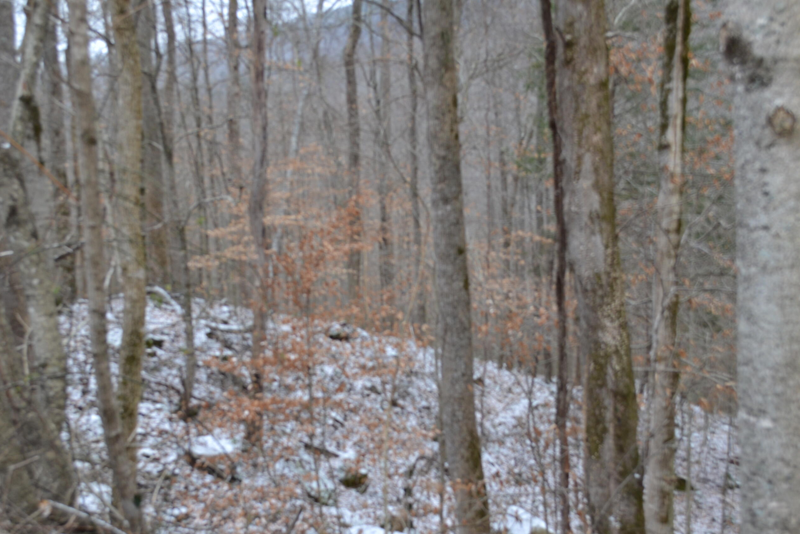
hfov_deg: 42.7
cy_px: 280
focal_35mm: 46
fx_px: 1022
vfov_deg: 29.2
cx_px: 389
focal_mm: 26
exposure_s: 1/125
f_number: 5.6
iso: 250
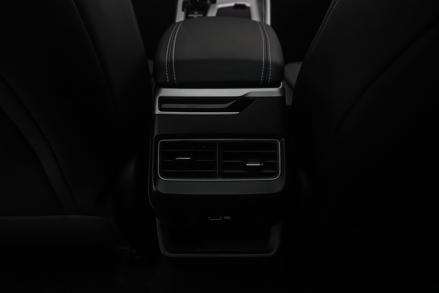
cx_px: 220
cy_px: 146
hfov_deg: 67.4
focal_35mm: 27
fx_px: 329
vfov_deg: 47.9
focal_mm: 18
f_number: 6.3
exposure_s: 1/125
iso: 6400
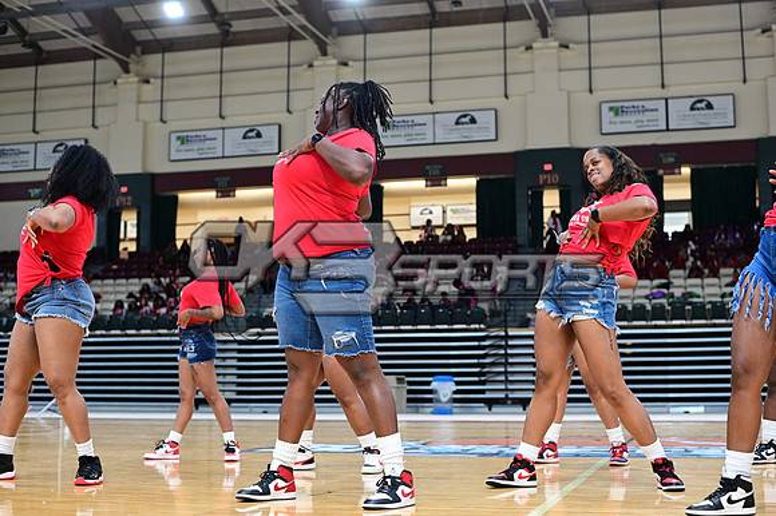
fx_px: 1077
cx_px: 388
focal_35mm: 50
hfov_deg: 39.6
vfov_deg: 27.0
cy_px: 258
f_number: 3.2
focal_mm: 50
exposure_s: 1/1000
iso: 6400
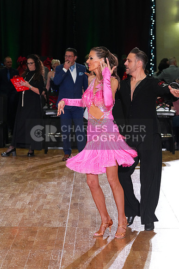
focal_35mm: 123
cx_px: 90
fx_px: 917
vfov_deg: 16.6
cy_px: 134
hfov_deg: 11.2
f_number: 6.3
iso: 6400
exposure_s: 1/320
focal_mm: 123
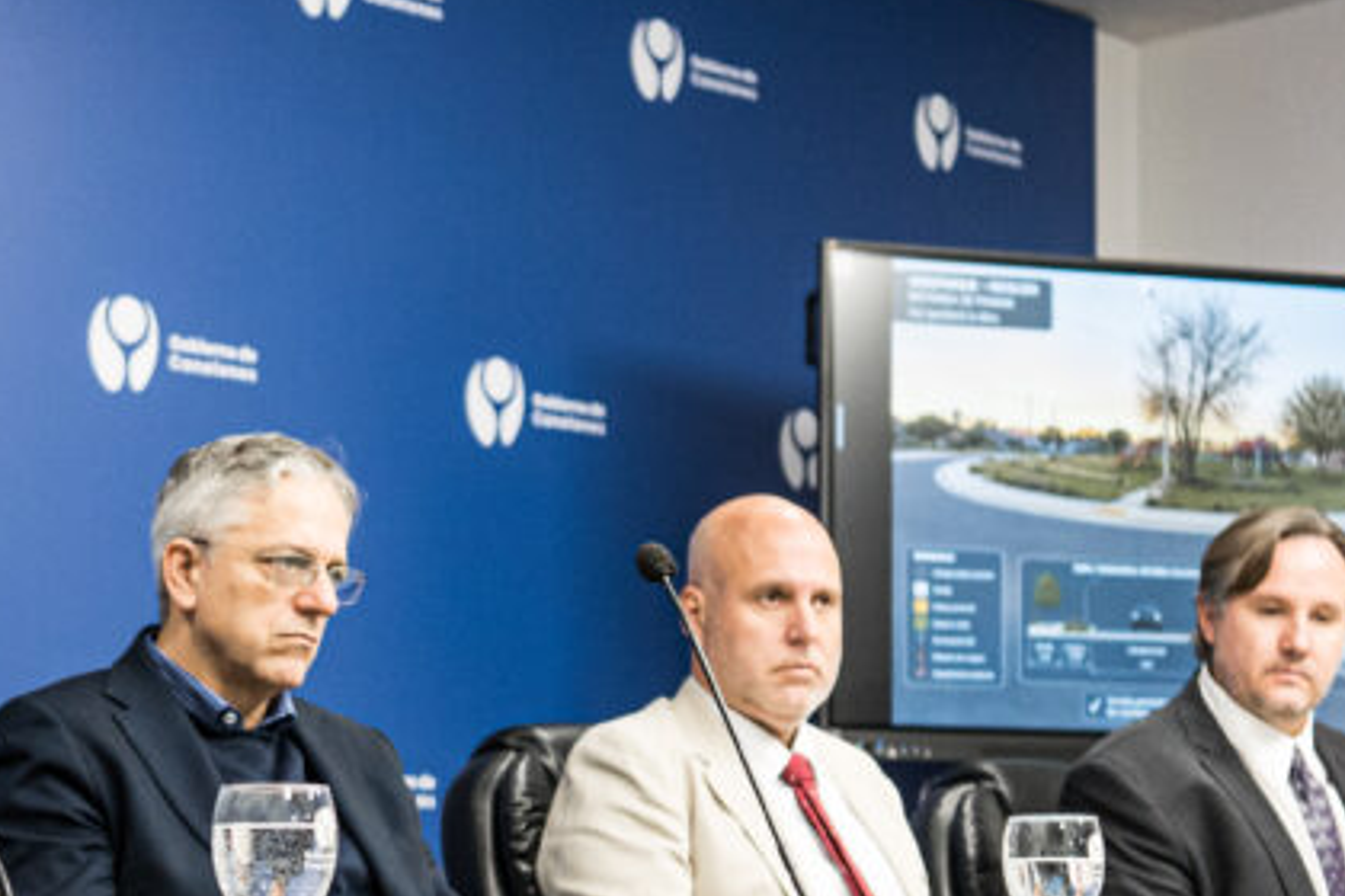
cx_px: 291
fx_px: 3549
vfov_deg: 14.4
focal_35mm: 95
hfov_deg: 21.2
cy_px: 544
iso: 2000
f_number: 2.8
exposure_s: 1/400
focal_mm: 35
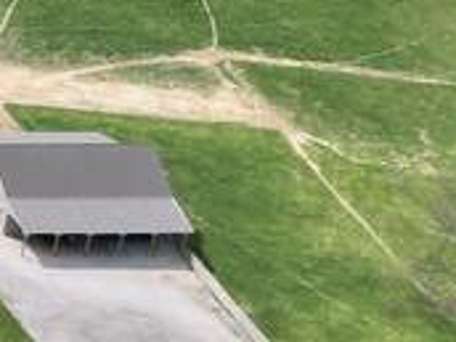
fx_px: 2358
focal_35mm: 179
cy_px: -82
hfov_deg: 8.3
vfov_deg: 8.2
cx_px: -1124
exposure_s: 1/4000
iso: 140
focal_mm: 6.72
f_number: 1.7
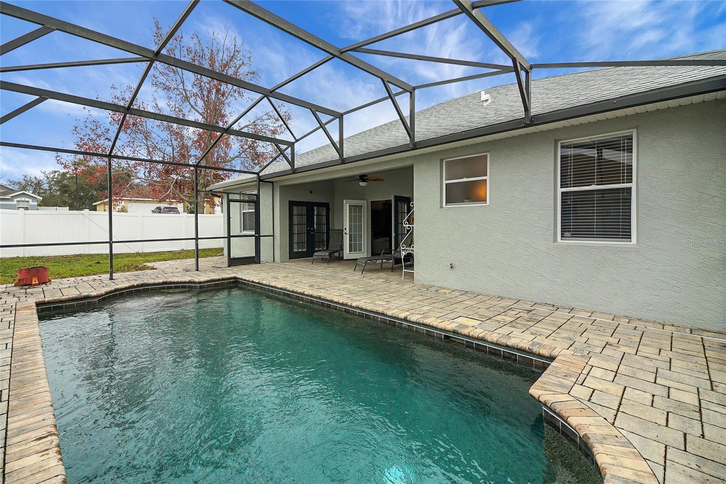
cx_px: 363
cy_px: 242
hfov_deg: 100.4
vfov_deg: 77.3
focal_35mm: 15
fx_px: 303
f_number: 7.1
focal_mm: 10
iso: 200
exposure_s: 1/125
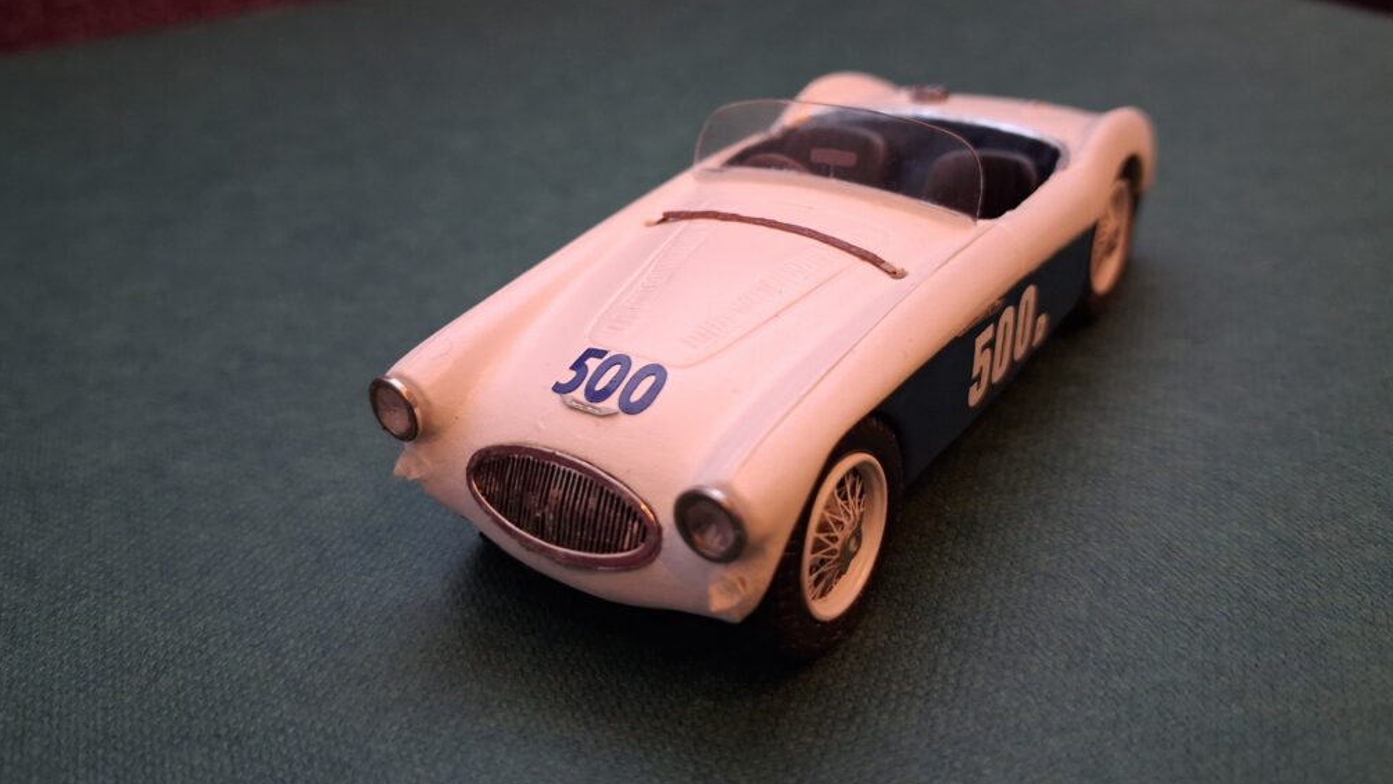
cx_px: 706
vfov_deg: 38.8
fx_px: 1108
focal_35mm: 30
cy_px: 315
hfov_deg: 64.3
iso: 400
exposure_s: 1/50
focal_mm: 4
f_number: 1.8
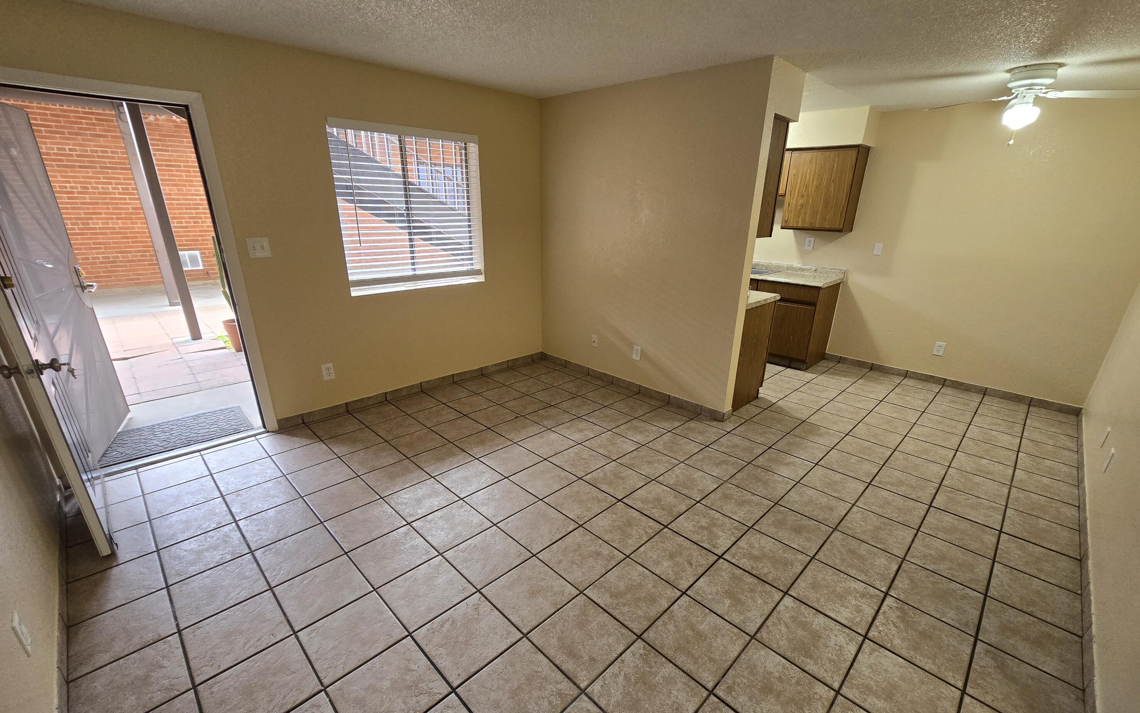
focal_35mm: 14
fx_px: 435
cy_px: 384
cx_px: 576
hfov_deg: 105.3
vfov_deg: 78.5
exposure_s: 1/60
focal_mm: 2.2
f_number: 2.2
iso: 160
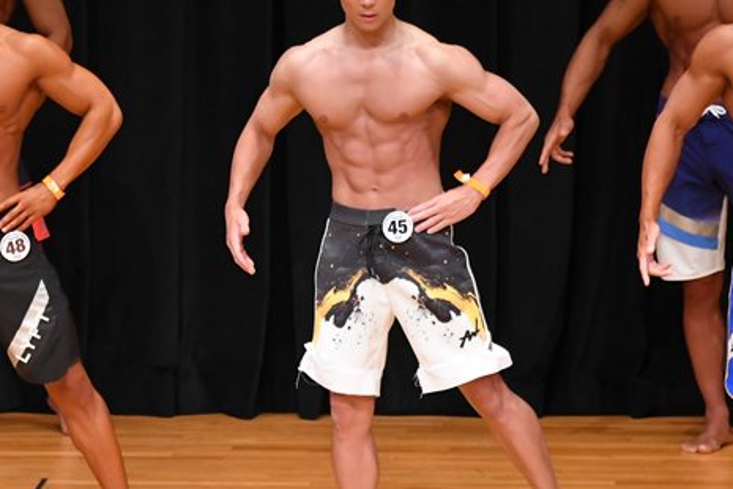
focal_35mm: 475
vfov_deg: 2.9
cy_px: 229
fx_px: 9671
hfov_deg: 4.3
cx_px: 169
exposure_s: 1/400
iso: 4000
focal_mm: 190
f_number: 5.6
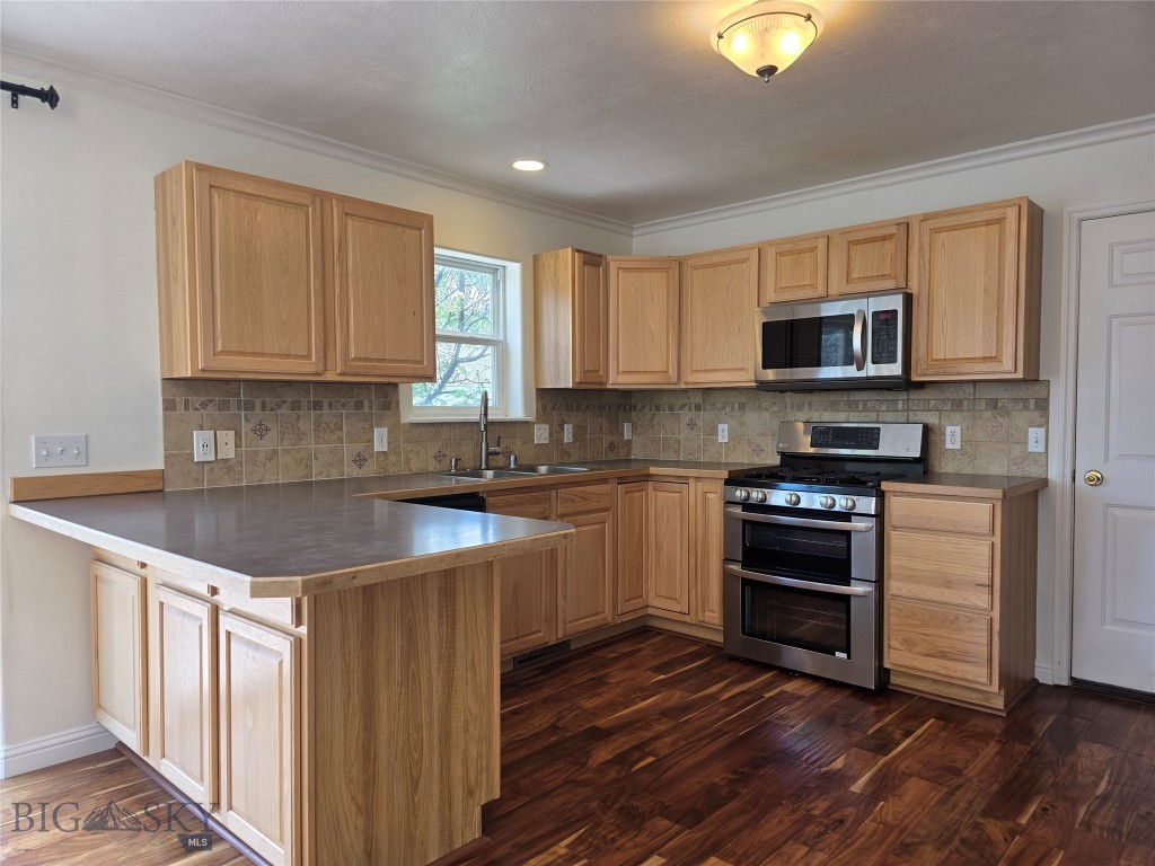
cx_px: 578
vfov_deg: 58.9
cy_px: 433
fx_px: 767
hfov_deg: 73.9
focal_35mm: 23
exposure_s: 1/120
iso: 50
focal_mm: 6.3
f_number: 1.7
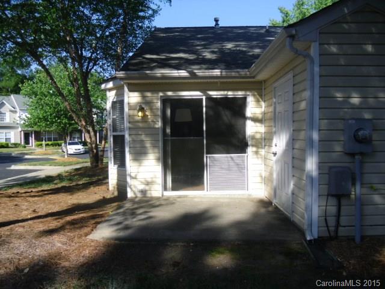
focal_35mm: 27
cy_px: 144
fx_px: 300
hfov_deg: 65.3
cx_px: 192
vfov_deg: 51.4
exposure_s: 1/100
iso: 100
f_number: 8
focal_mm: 4.9
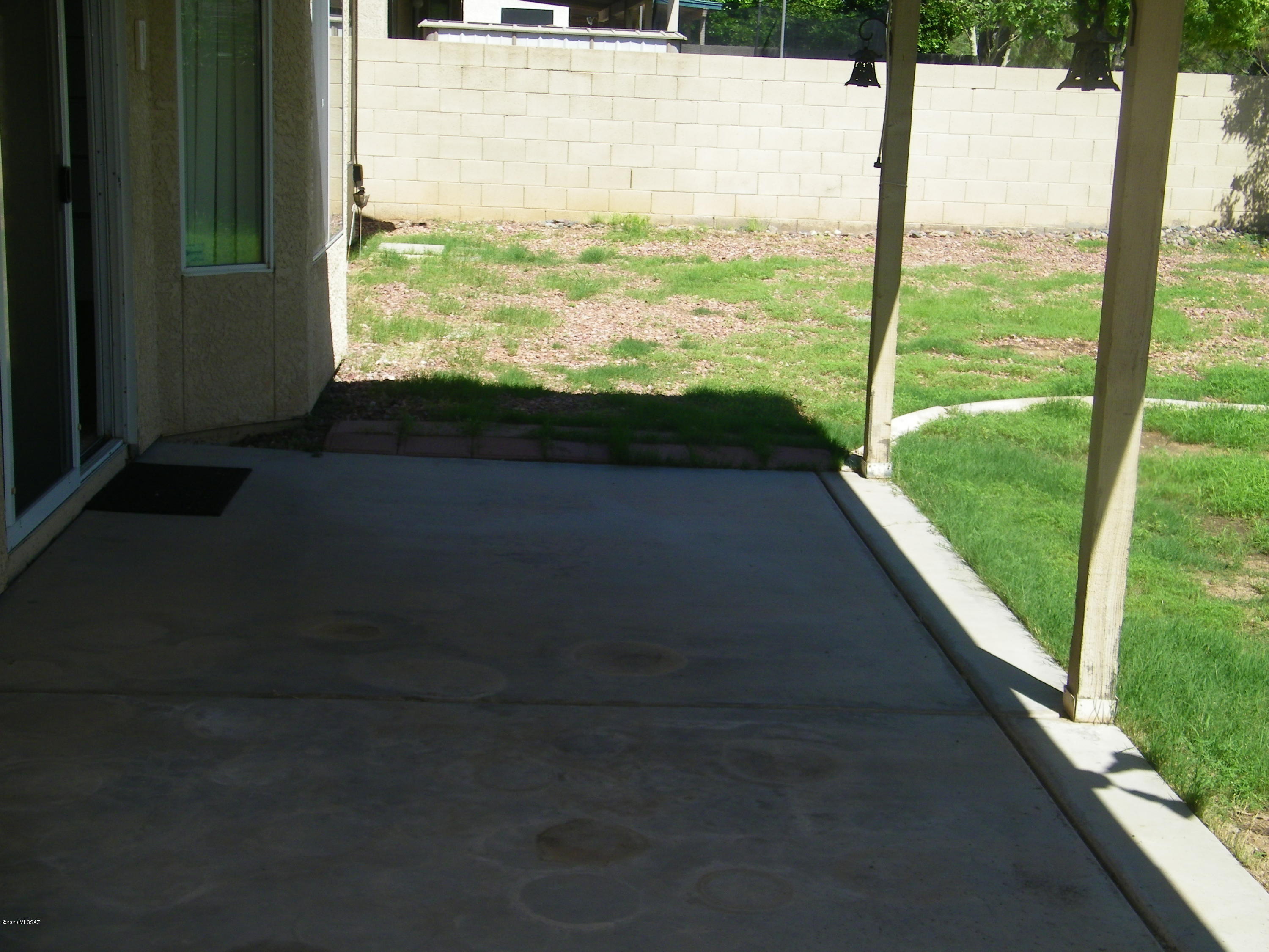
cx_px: 634
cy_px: 476
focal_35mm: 48
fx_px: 1760
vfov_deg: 30.3
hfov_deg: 39.7
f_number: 7.8
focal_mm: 8.6
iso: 80
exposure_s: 1/125
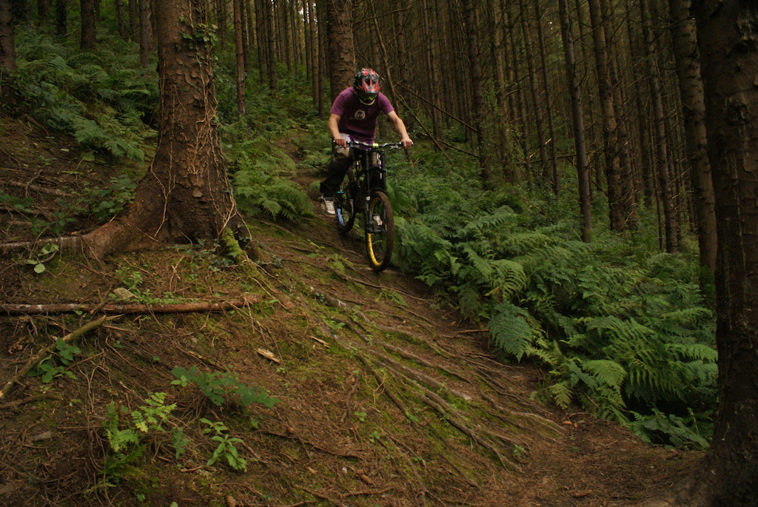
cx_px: 379
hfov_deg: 67.3
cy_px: 254
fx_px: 569
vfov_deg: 48.0
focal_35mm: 27
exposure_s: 1/400
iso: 800
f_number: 3.5
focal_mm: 18
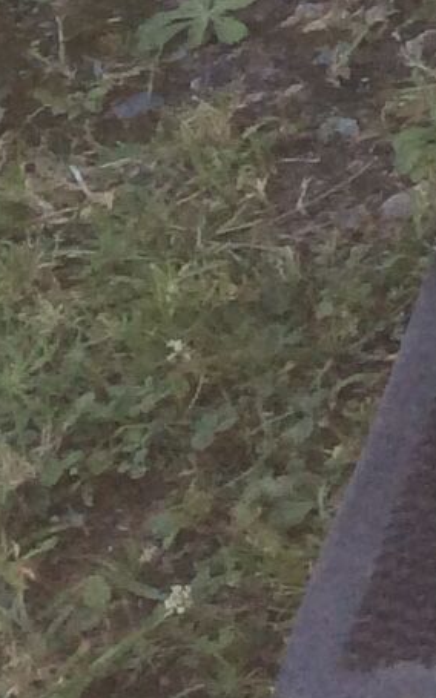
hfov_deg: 5.7
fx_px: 3673
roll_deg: -2.7
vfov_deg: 10.1
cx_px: 1810
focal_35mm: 193
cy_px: -657
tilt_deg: -31.5
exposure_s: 1/268
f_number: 2.4
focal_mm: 3.3
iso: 32
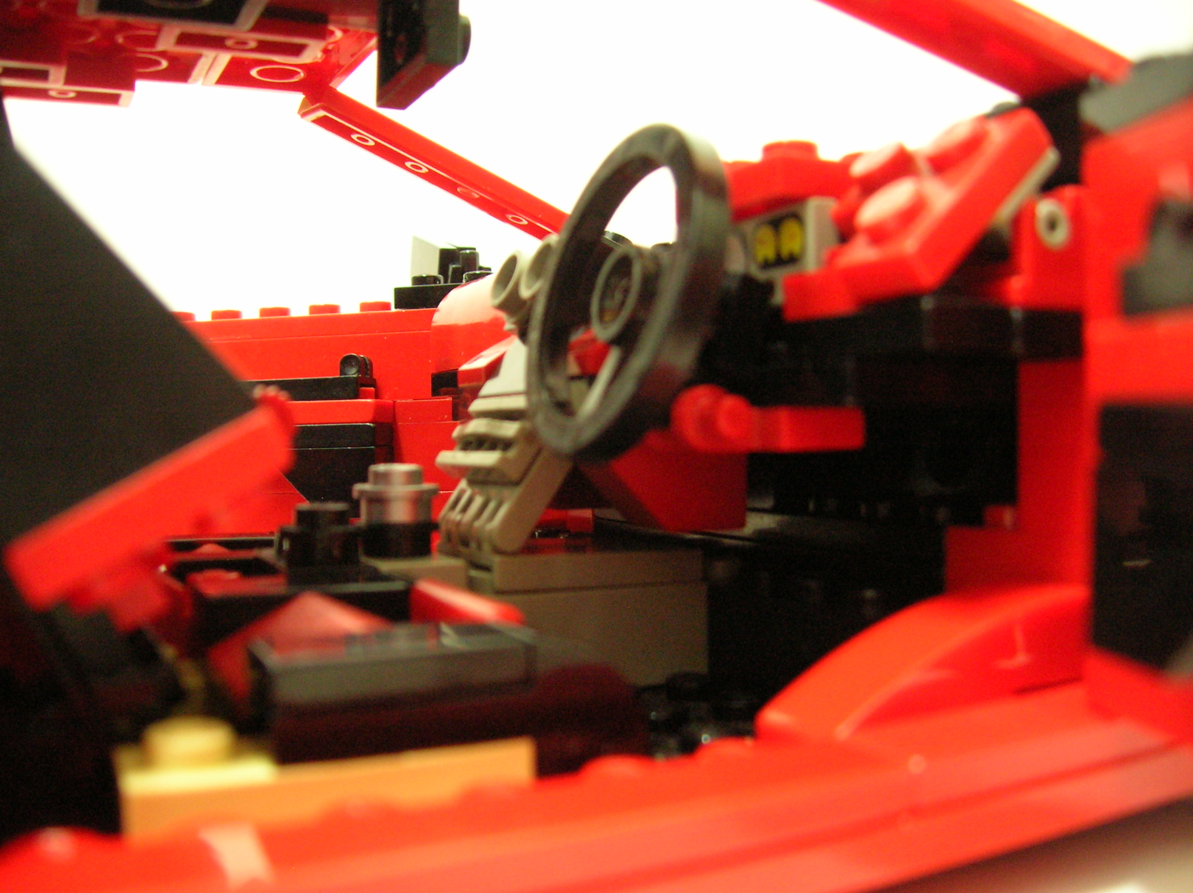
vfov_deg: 41.7
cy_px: 446
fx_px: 1171
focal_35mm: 34
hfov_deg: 54.0
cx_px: 596
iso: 200
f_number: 2.9
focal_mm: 5.7
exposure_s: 1
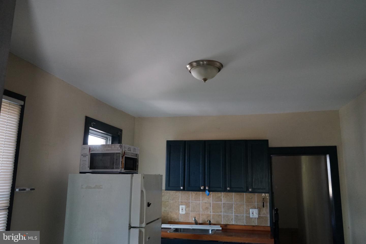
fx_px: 285
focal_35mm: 28
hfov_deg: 65.5
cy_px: 122
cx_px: 183
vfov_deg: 46.4
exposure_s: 1/160
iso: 3200
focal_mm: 28
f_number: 3.5
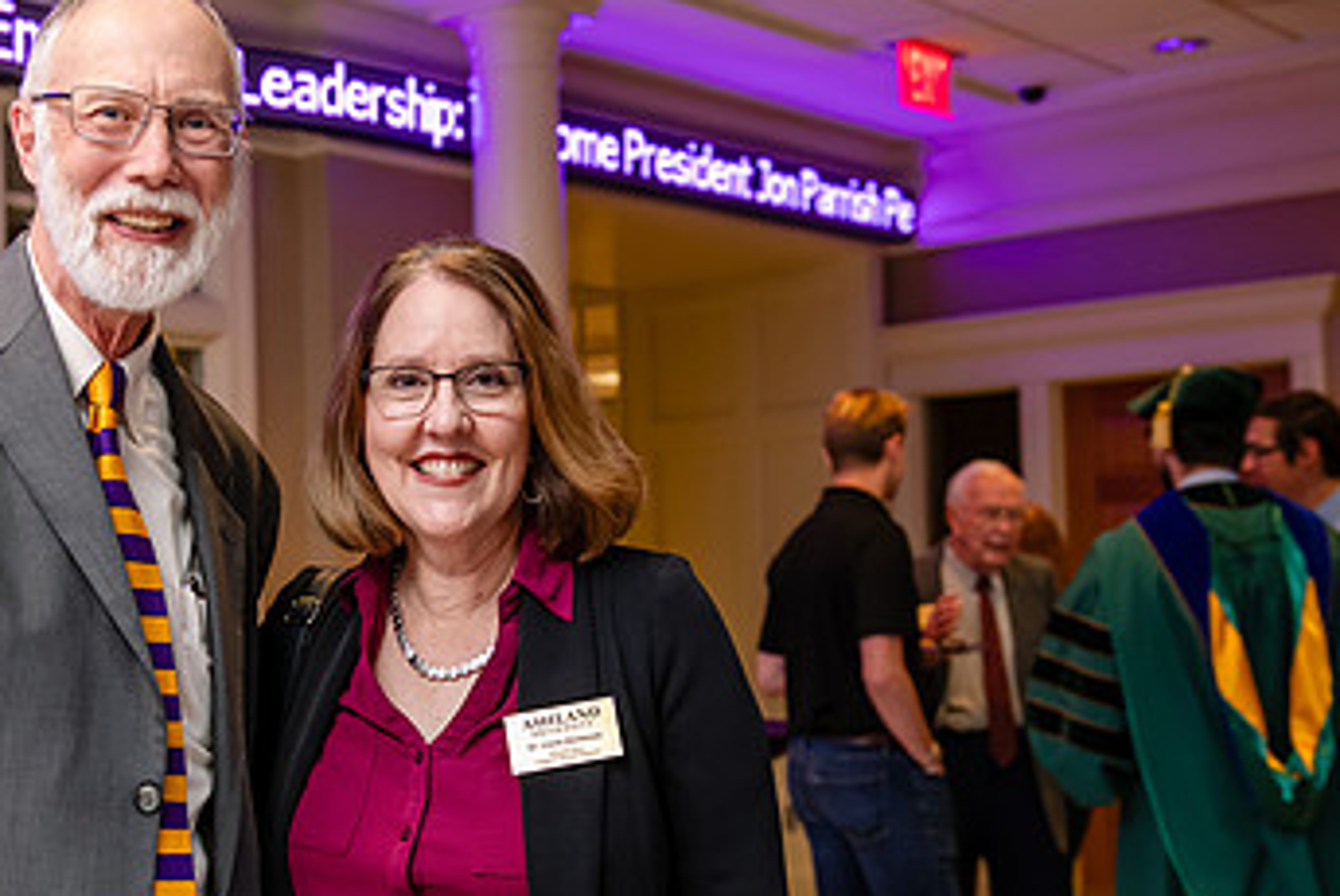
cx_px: 448
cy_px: 547
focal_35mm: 59
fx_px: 2198
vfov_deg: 23.0
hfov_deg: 33.6
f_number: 3.2
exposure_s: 1/200
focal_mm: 35
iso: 1600
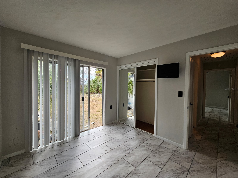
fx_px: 89
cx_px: 119
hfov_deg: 106.2
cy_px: 89
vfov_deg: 89.9
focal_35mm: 13
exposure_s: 1/269
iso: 64
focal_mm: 2.2
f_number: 2.2
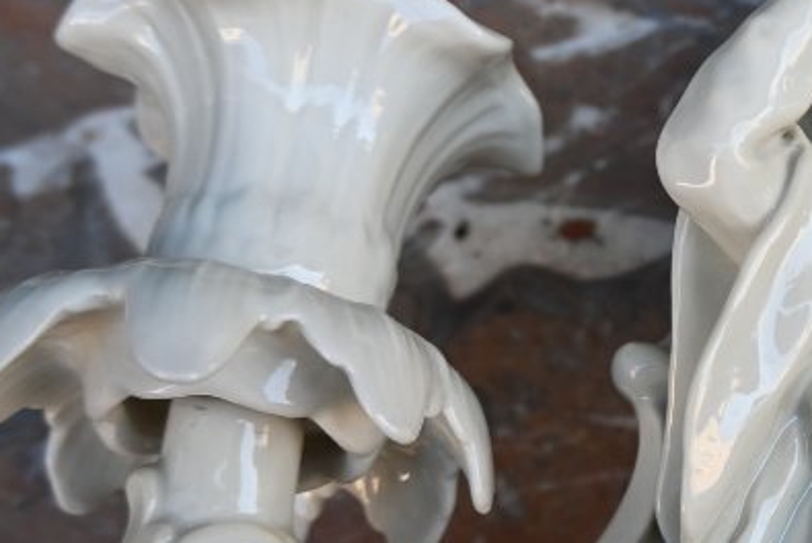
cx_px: 1046
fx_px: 2003
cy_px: 337
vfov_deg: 15.4
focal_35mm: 89
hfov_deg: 20.9
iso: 360
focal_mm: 19.5
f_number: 4
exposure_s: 1/250
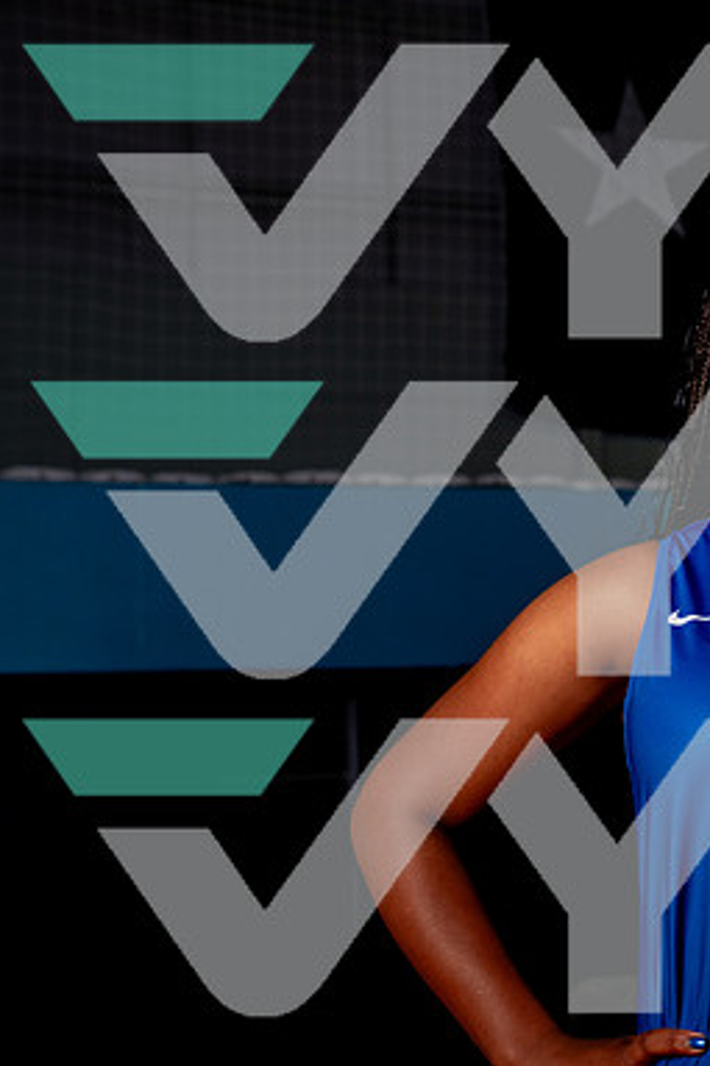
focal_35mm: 71
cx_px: 741
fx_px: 2102
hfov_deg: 18.6
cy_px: 530
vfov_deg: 28.5
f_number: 5.6
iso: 250
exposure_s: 1/250
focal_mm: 46
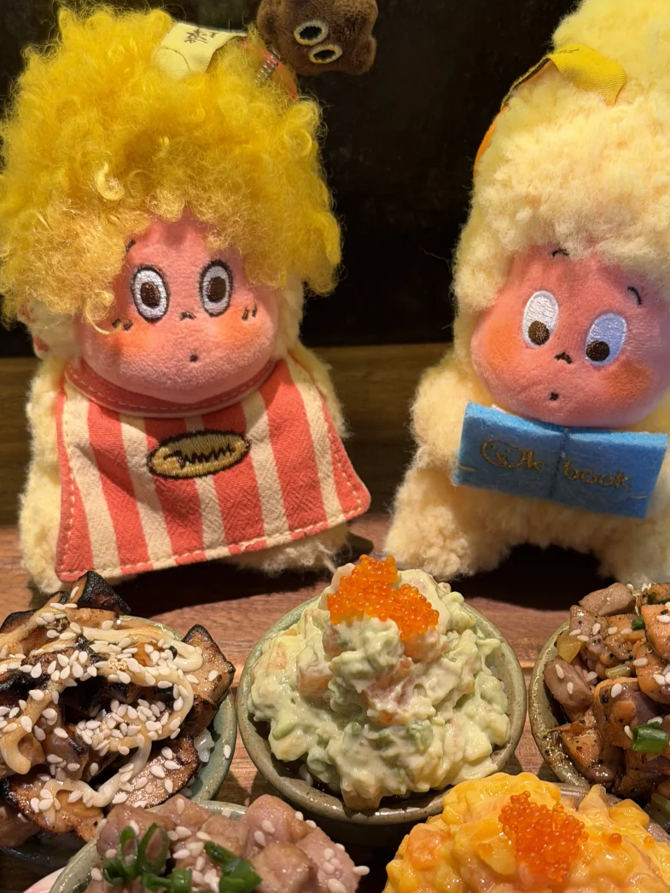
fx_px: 1704
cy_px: 596
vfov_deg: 29.2
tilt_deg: -52.1
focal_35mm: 66
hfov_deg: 22.2
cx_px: 364
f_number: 1.78
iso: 125
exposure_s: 1/60
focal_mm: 6.76
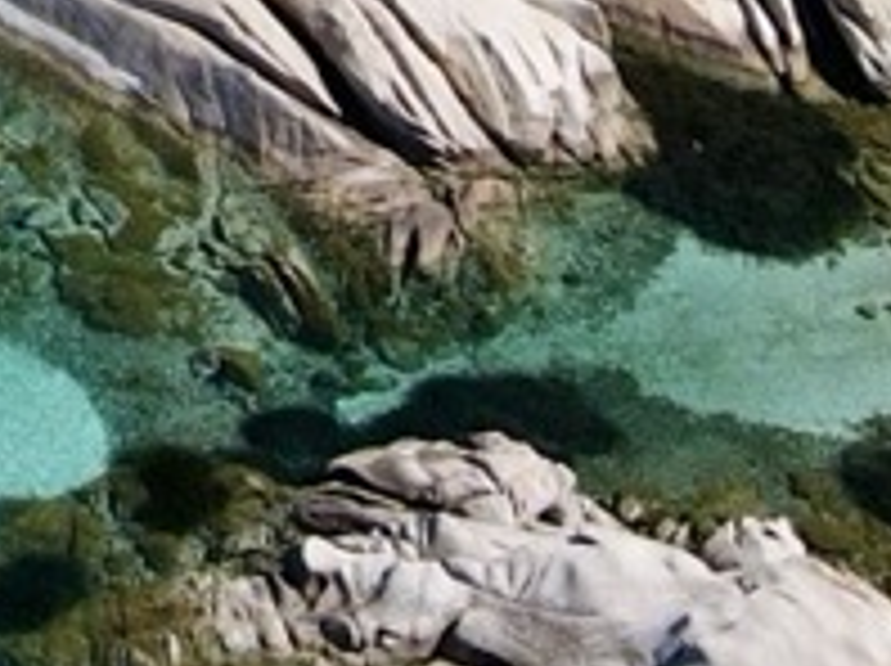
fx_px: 4370
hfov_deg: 10.5
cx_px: -981
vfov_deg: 7.3
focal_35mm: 170
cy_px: -1575
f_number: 2.8
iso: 100
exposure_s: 1/40
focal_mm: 4.5
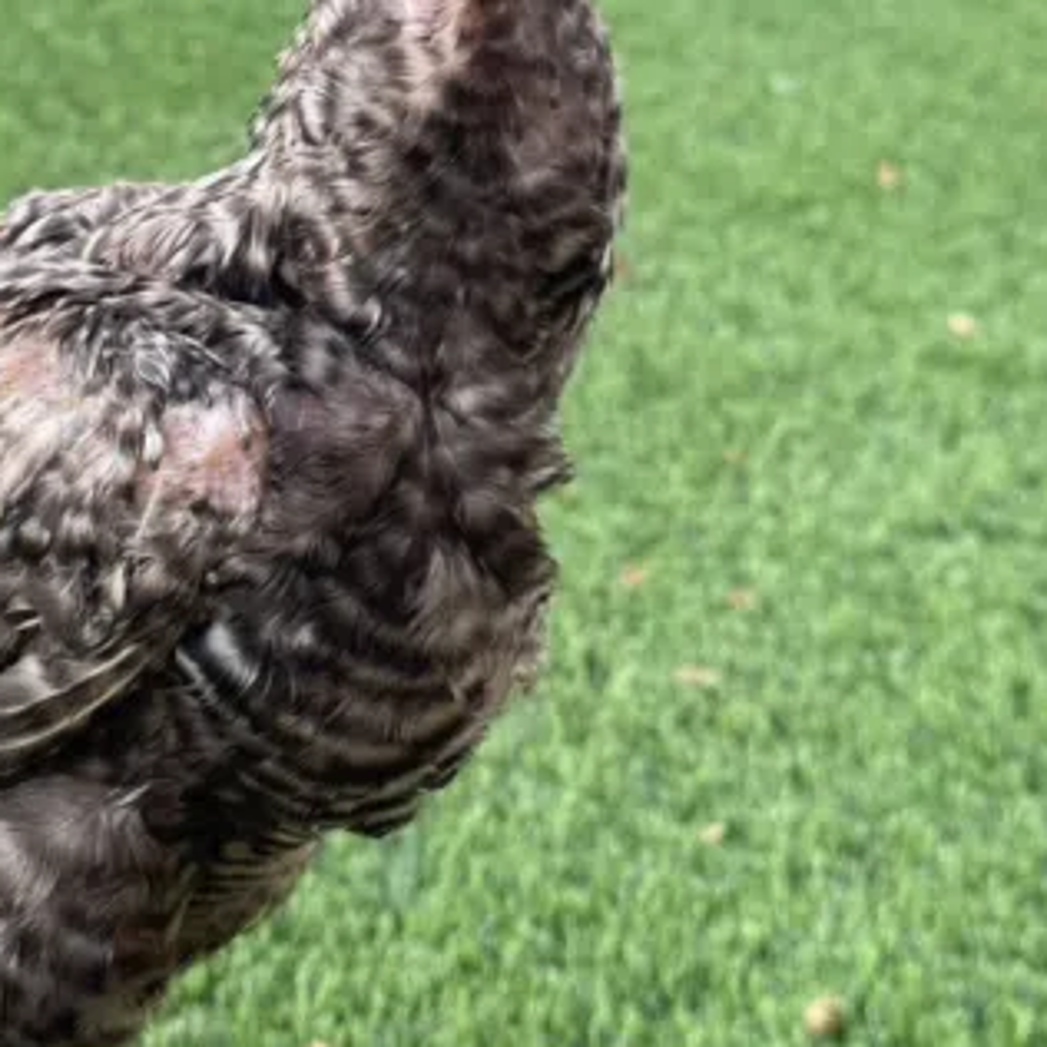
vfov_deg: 38.6
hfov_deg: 37.6
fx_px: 1471
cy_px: 318
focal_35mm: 43
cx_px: 192
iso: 125
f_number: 1.78
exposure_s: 1/121
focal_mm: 6.76
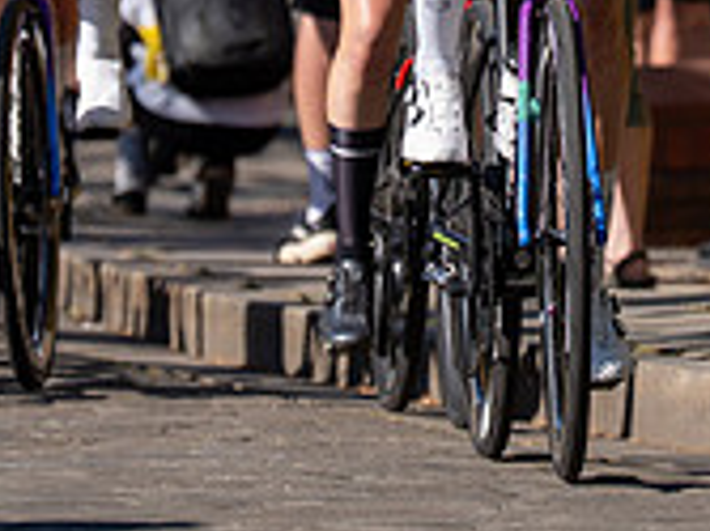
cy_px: -538
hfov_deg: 3.2
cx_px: 584
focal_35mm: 629
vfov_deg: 2.4
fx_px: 12892
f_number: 3.5
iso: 100
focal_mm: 136
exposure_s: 1/1000
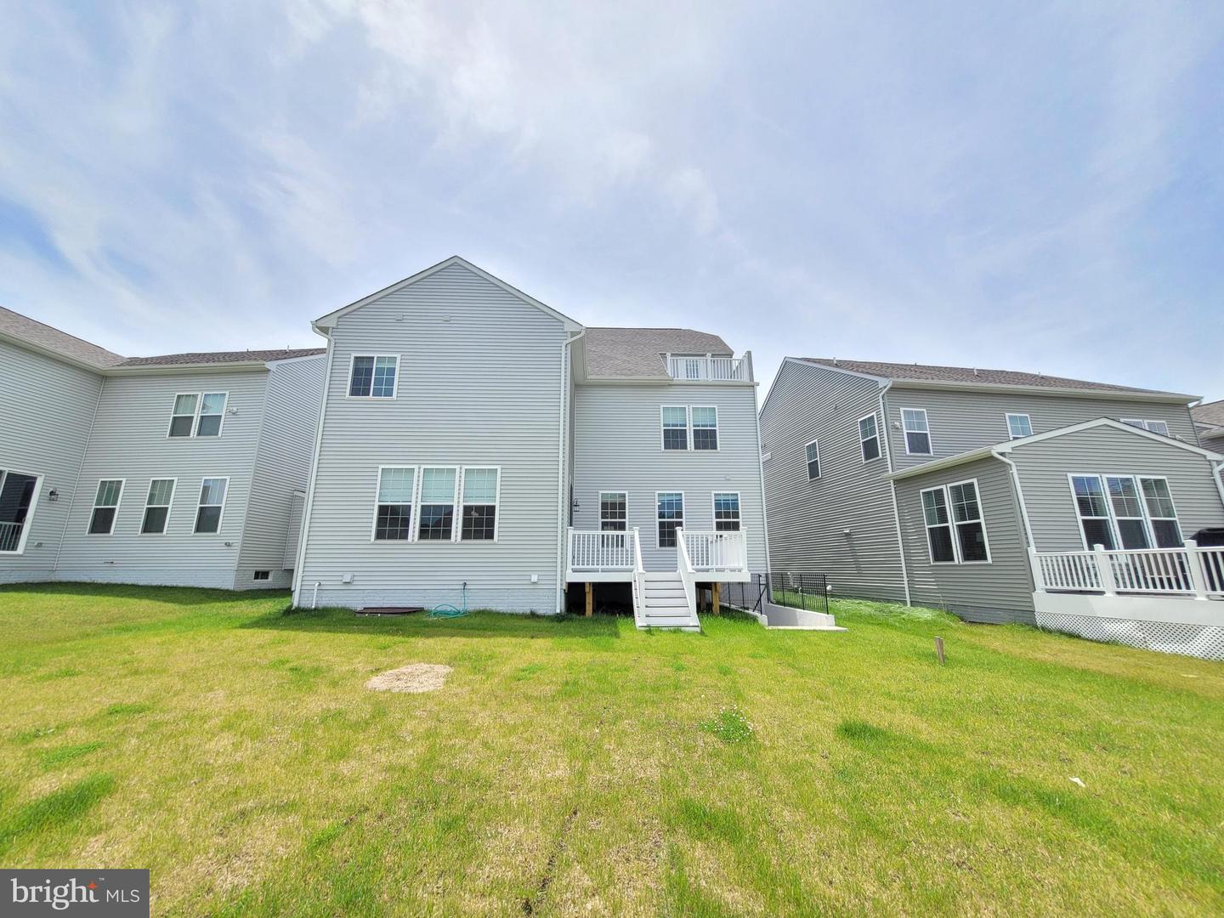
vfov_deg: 89.9
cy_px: 459
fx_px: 460
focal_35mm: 13
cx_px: 612
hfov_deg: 106.2
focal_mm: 1.74
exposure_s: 1/989
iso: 40
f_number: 2.2
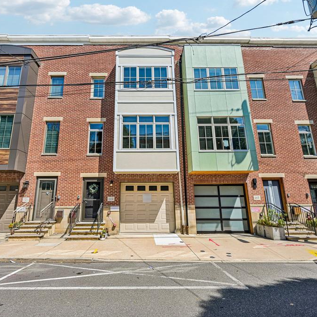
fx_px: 186
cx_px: 143
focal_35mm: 18
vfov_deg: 80.7
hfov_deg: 80.5
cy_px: 158
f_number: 8
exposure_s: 1/320
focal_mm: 14
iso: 100
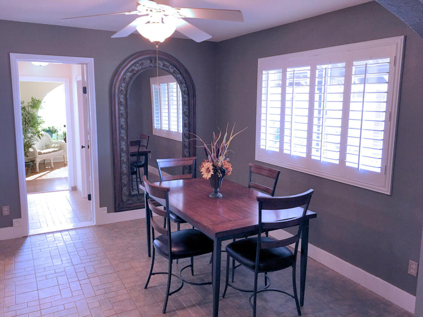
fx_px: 354
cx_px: 212
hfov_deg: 61.7
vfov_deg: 48.2
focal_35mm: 29
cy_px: 158
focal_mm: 4.15
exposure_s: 1/15
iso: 50
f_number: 2.2
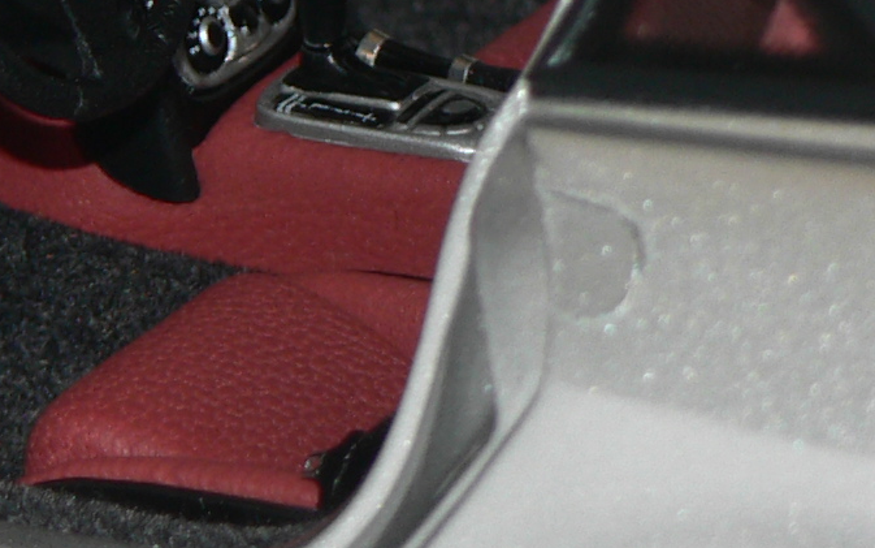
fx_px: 12499
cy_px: -8
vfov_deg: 2.5
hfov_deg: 4.0
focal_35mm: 524
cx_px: 22
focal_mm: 21.6
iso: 80
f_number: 3.2
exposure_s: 1/60
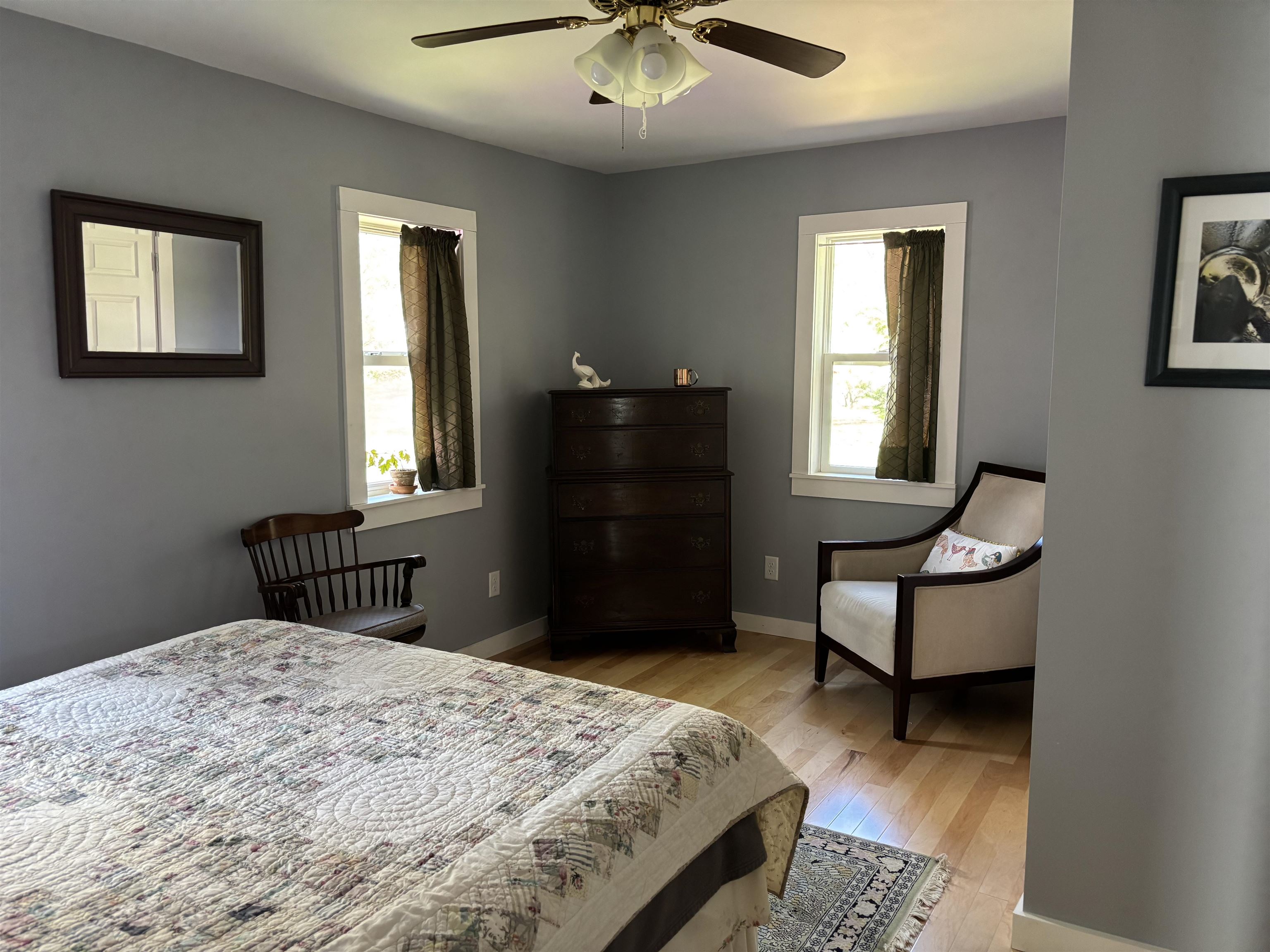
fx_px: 954
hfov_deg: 67.3
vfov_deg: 53.1
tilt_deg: -7.0
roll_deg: -0.1
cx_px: 635
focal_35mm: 26
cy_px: 476
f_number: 1.6
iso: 320
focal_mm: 5.96
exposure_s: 1/60
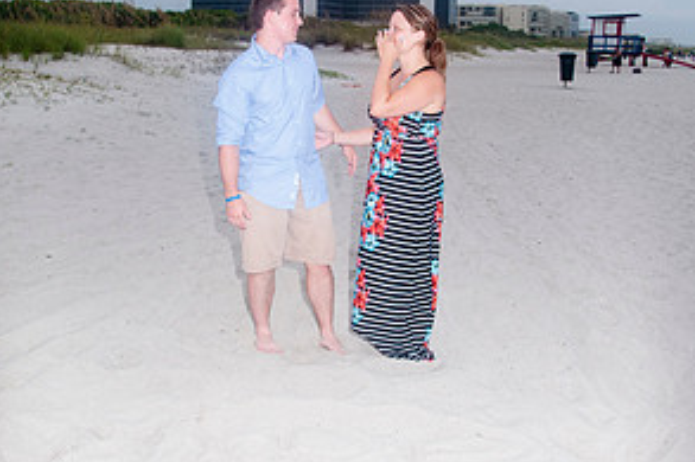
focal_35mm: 46
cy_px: 220
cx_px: 345
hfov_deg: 42.8
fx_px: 888
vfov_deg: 29.2
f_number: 7.1
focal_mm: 20
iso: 200
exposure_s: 1/250
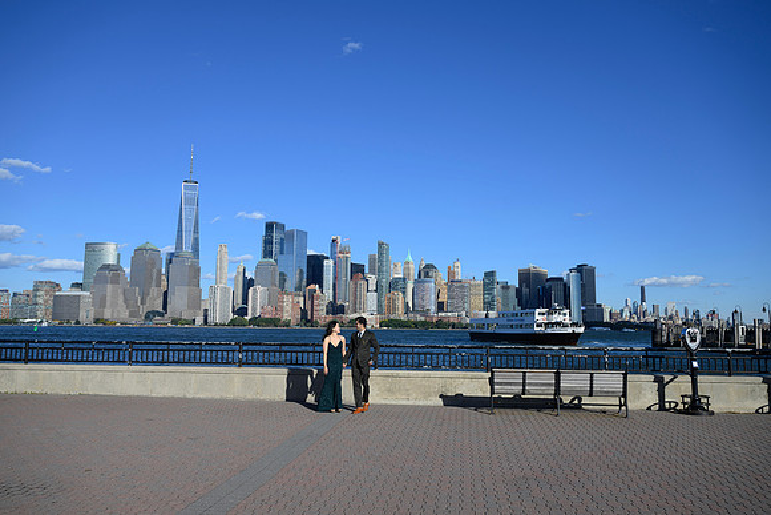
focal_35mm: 29
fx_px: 621
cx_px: 386
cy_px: 258
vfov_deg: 45.0
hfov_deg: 63.6
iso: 64
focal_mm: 29
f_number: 5.6
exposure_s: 1/500
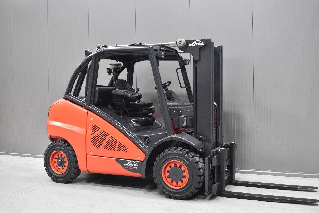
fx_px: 319
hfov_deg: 53.1
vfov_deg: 36.9
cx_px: 160
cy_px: 106
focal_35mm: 36
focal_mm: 24
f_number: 4.5
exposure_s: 1/30
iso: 1600
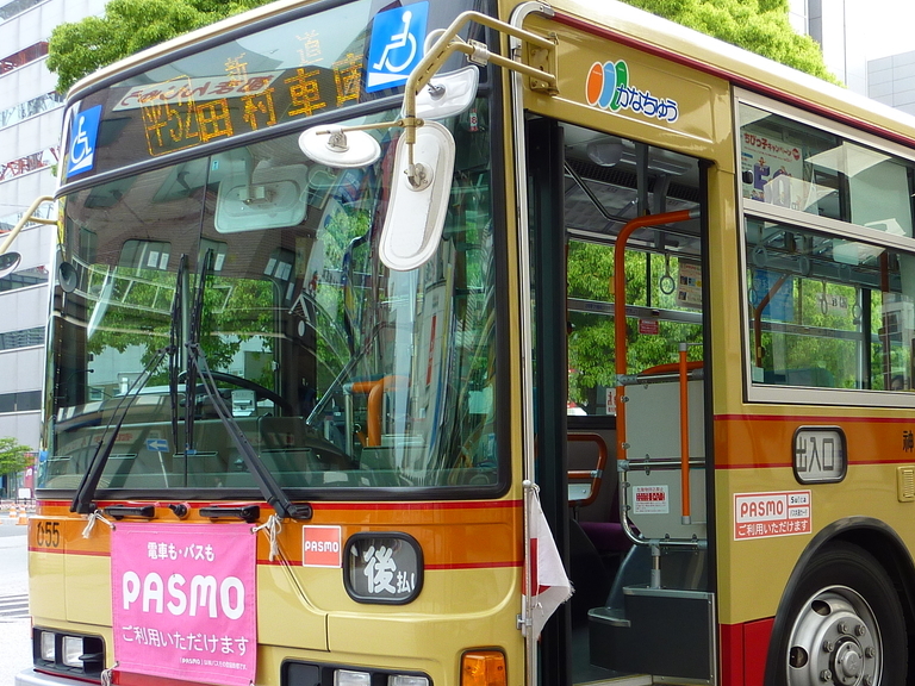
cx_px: 648
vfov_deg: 29.0
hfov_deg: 37.5
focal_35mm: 50
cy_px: 422
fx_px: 1322
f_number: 3.5
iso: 80
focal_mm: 5.3
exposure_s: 1/100
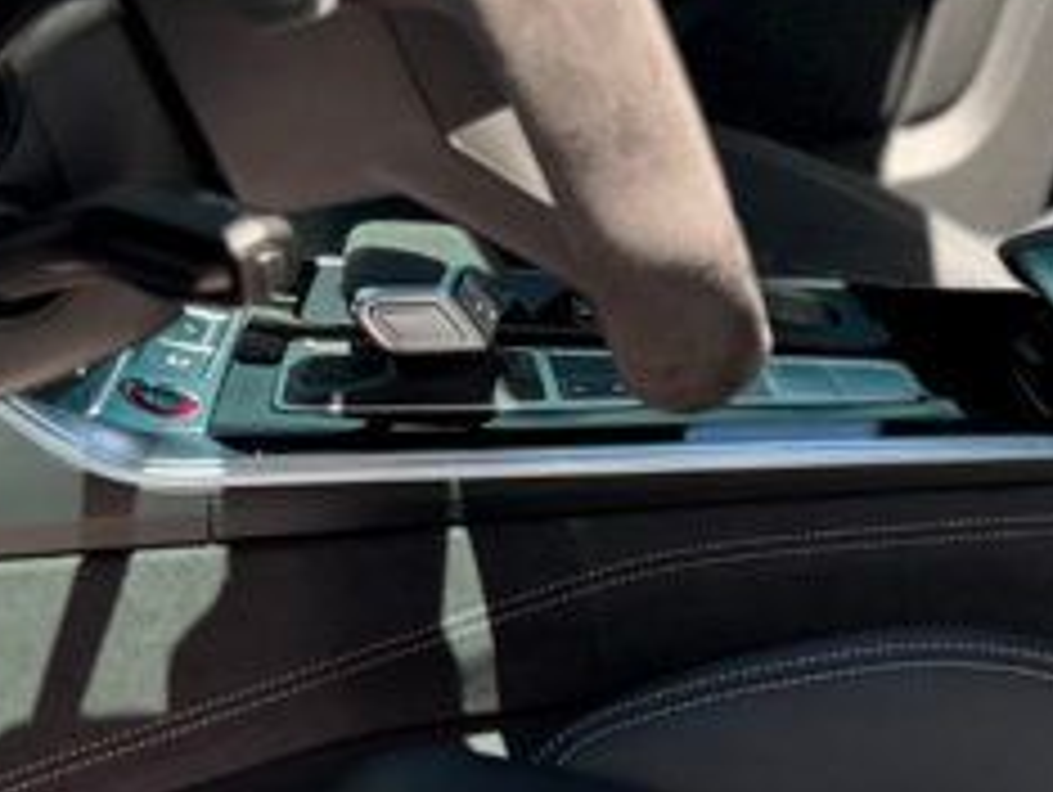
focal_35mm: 105
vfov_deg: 14.1
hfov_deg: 18.4
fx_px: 3197
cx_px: 936
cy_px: 369
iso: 100
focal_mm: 6.76
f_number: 1.78
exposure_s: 1/589
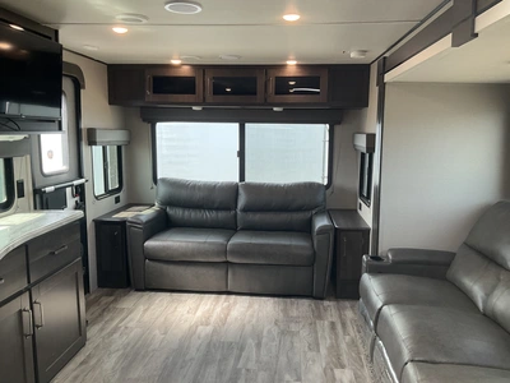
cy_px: 192
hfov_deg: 61.7
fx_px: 427
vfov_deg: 48.2
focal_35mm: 29
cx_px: 255
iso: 64
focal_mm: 3
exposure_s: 1/119
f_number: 1.8
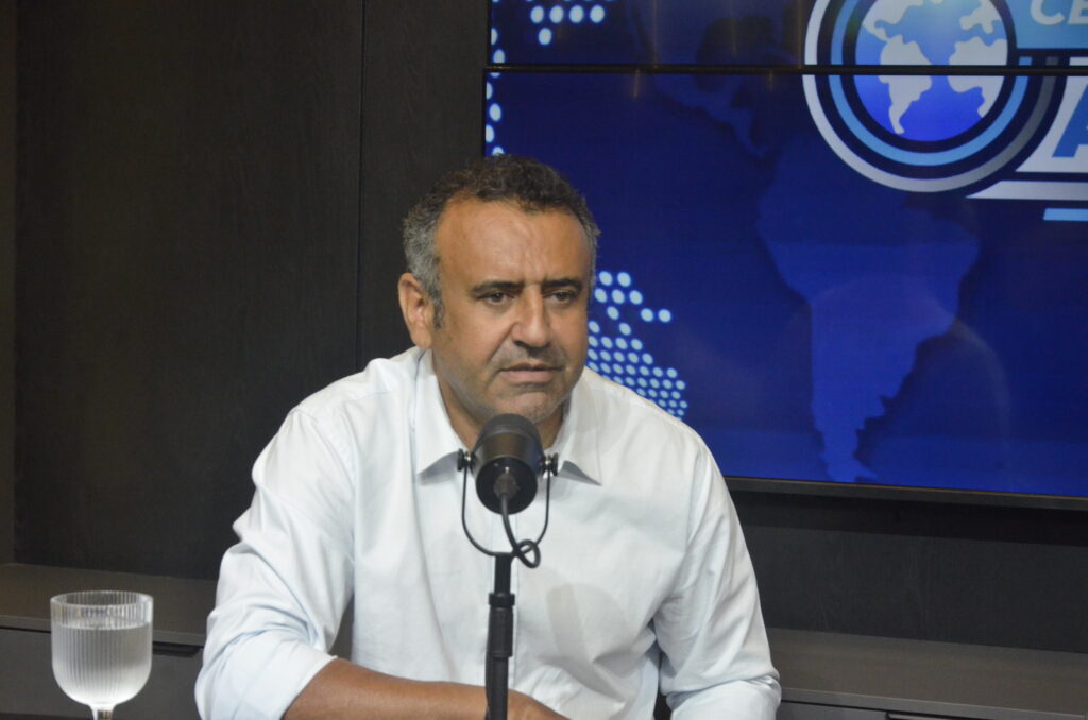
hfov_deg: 23.4
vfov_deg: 15.6
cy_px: 360
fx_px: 2624
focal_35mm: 87
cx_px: 544
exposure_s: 1/200
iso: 3200
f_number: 7.1
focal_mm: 58
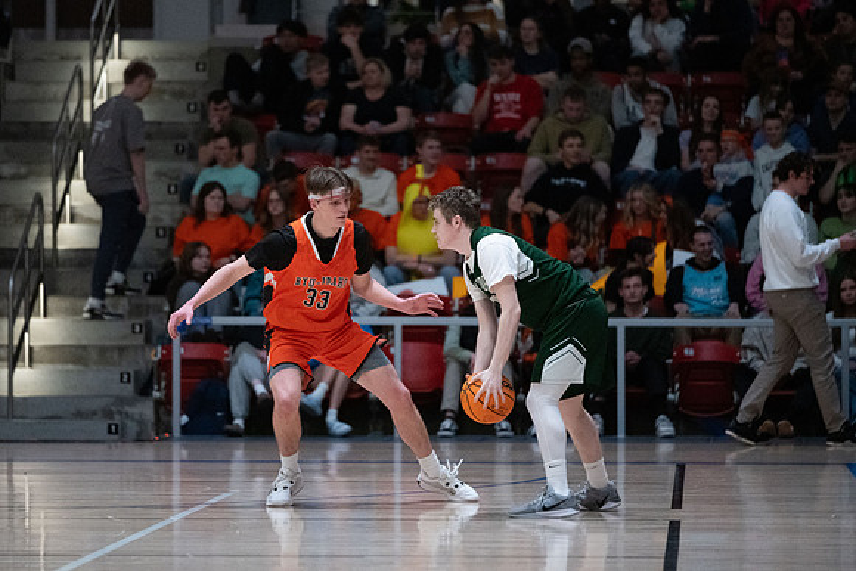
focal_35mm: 198
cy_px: 272
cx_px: 392
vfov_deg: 6.9
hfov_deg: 10.4
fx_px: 4711
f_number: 2.8
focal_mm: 165
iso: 10000
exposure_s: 1/800
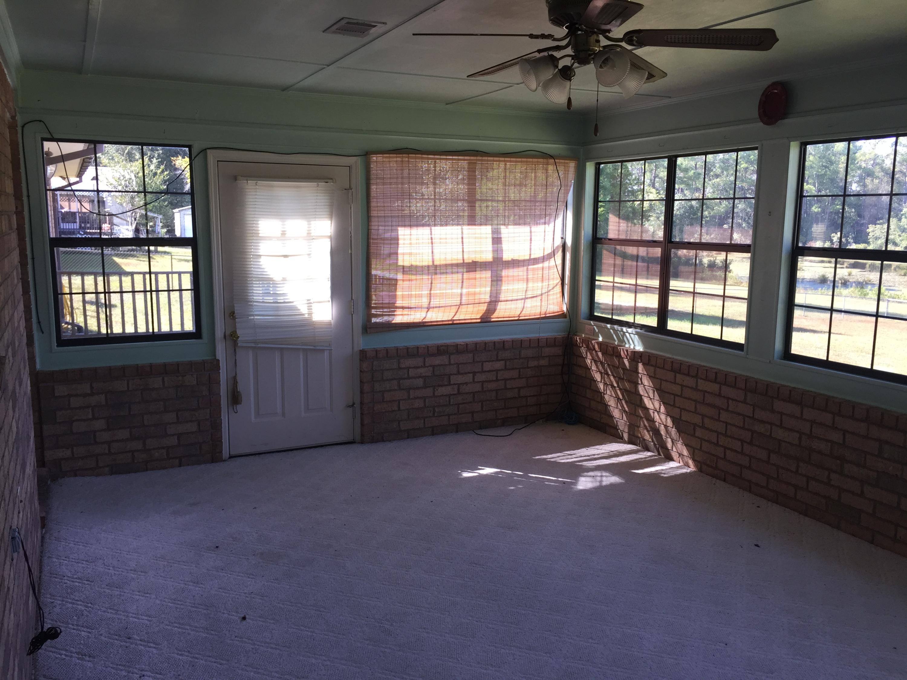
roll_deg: -0.8
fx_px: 760
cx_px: 454
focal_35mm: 29
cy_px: 340
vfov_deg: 48.2
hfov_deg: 61.7
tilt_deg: -10.7
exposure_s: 1/138
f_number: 2.2
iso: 40
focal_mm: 4.15
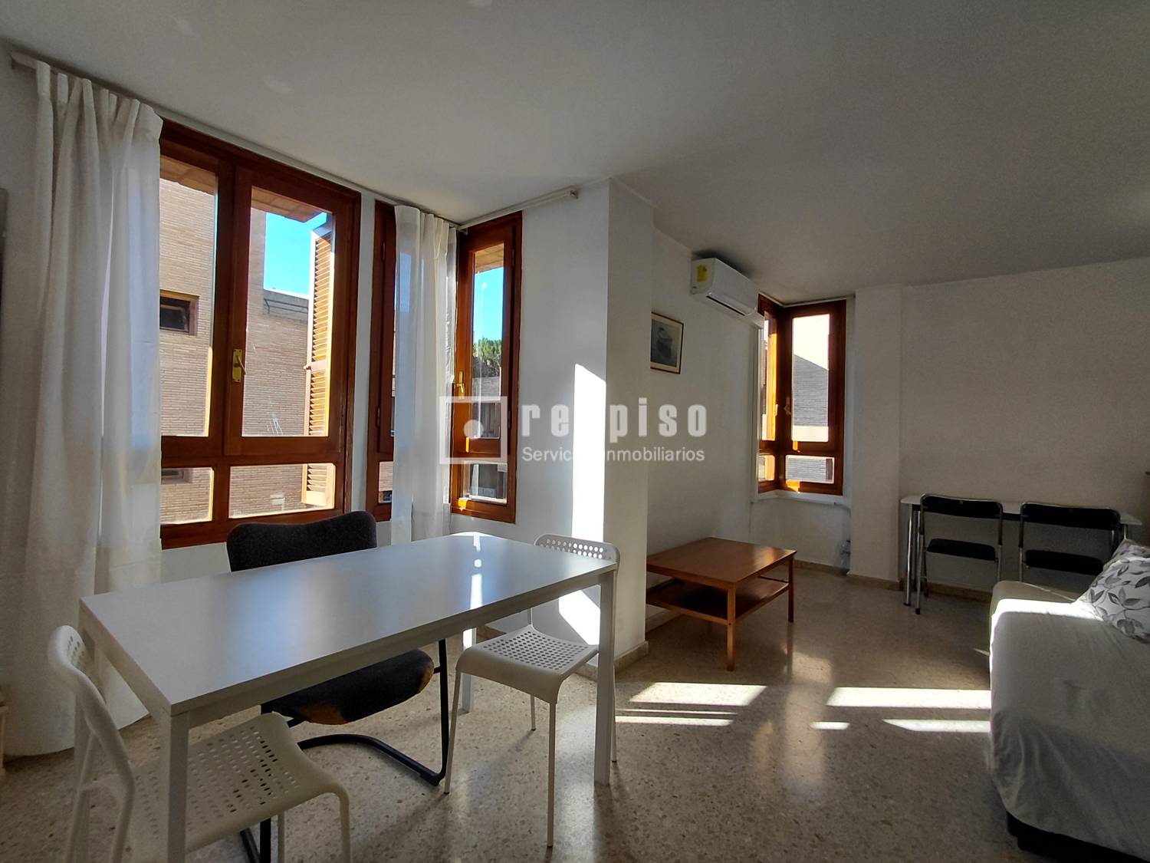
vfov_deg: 78.1
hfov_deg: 94.5
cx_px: 575
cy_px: 432
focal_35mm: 16
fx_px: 532
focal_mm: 1.64
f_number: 2.2
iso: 40
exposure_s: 1/212
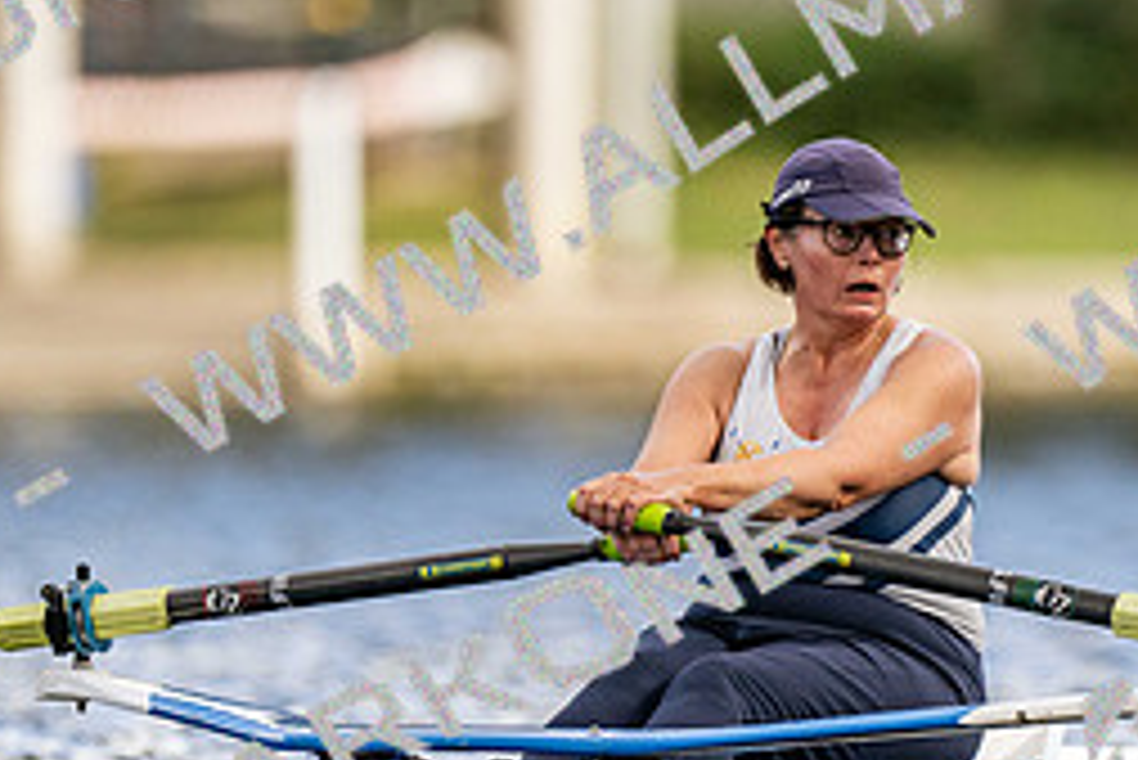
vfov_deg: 1.0
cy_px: 465
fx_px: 43583
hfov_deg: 1.5
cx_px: 697
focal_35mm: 1378
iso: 500
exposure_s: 1/2500
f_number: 4
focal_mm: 600
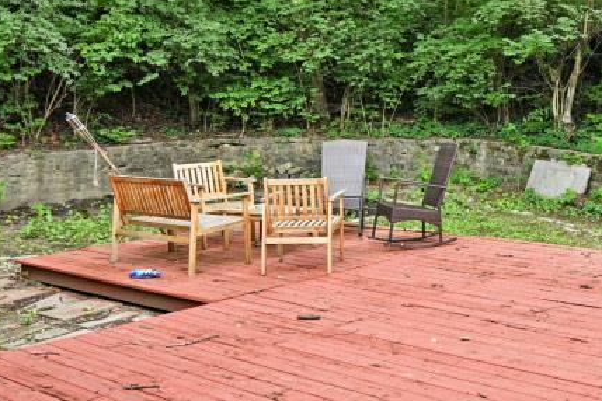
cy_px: 70
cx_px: 567
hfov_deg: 37.1
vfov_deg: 26.9
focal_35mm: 49
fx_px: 819
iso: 200
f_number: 5.6
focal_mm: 14
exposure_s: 1/125
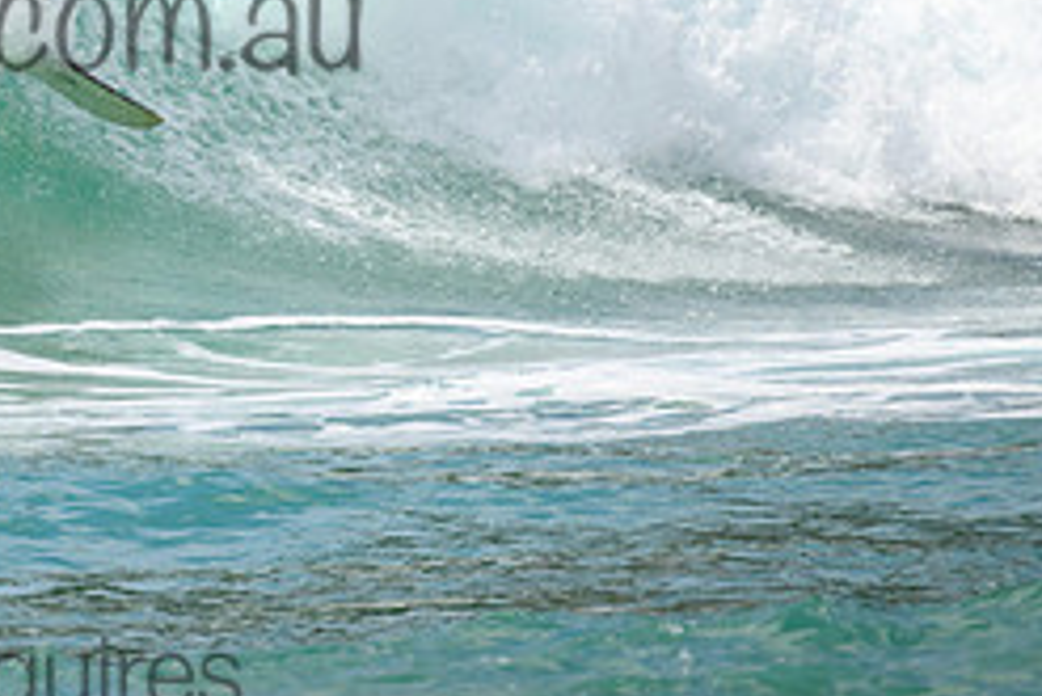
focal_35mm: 1878
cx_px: -84
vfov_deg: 0.7
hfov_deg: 1.1
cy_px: -27
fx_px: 54387
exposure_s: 1/2000
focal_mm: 800
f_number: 11
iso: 800
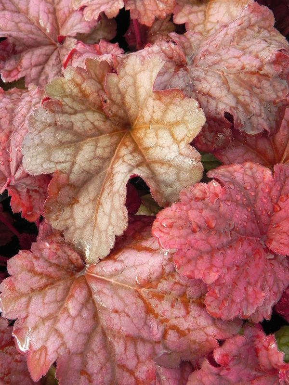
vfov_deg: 55.4
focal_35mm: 33
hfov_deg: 42.9
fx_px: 367
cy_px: 192
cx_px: 144
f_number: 4
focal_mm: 5.9
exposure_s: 1/80
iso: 160
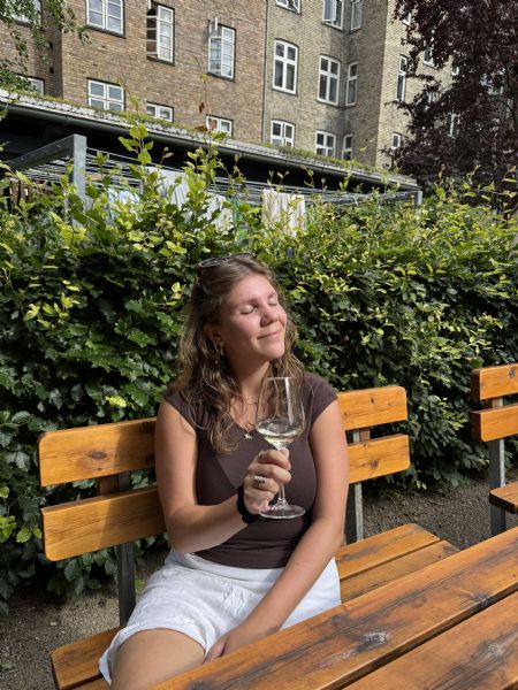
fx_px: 479
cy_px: 345
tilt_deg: -10.5
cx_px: 259
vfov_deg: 71.6
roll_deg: -3.7
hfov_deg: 56.8
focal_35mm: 24
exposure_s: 1/1923
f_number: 1.78
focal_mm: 6.76
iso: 80
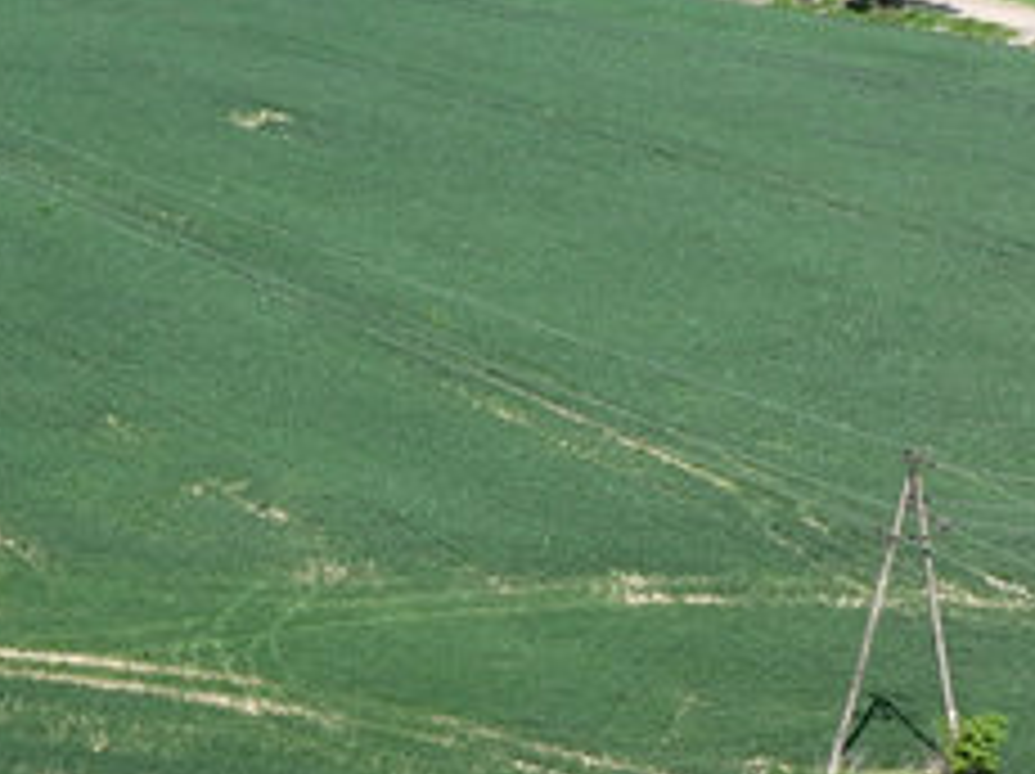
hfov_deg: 13.1
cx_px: -774
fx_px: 4122
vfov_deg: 10.6
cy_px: 925
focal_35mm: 138
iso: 100
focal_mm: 12.29
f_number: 2.8
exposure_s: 1/1600
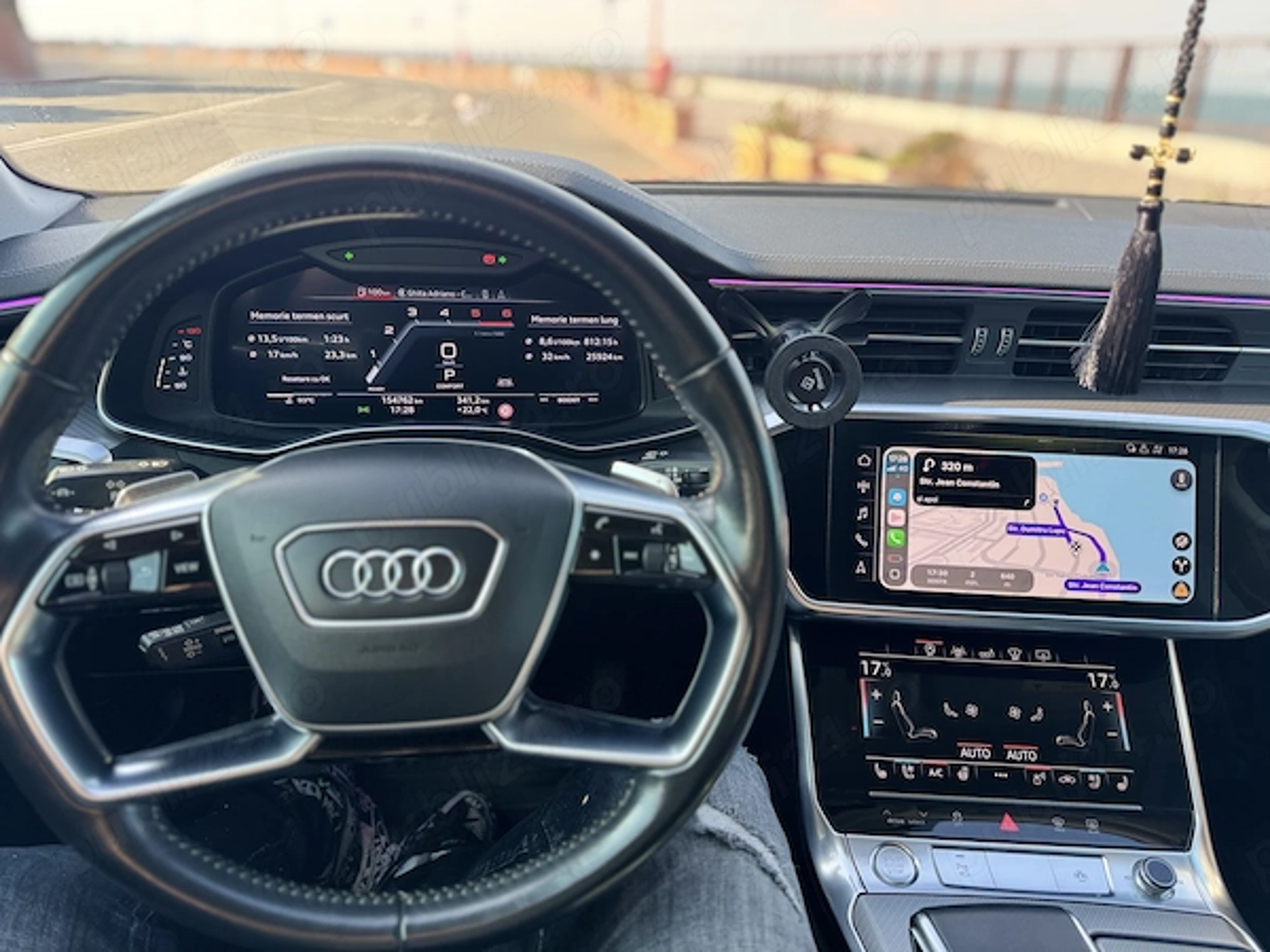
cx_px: 635
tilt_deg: -24.3
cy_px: 476
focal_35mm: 24
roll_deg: -2.7
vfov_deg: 56.8
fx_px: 881
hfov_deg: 71.6
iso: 64
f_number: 1.78
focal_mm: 6.76
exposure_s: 1/230
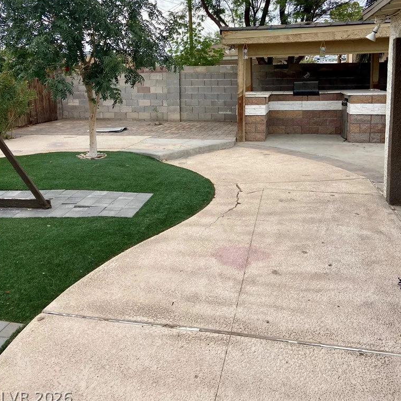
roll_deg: +0.4
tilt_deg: -8.7
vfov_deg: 51.7
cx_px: 199
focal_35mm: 31
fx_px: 406
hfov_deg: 52.5
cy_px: 139
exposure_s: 1/1522
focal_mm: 4.25
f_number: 1.8
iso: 32
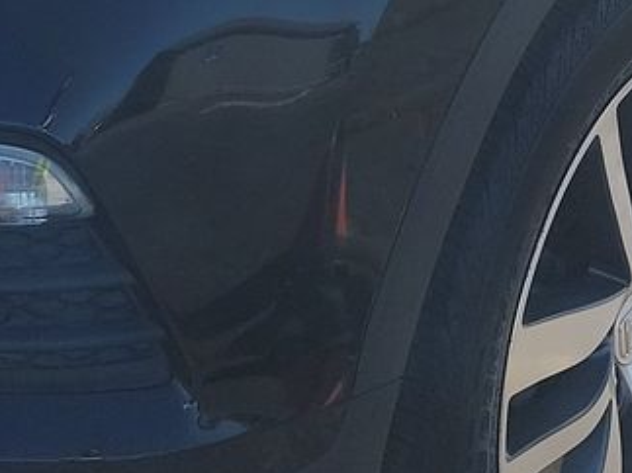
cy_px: -82
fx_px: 2172
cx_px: 247
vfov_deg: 12.2
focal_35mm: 119
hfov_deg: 16.5
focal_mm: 6.7
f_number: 1.8
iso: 50
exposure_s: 1/697
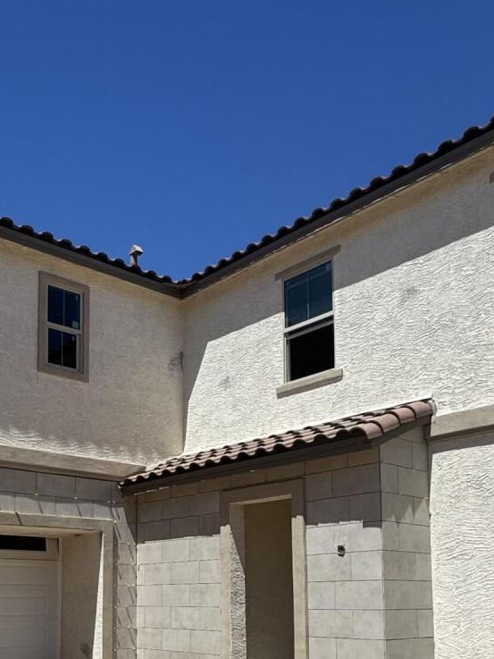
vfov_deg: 46.3
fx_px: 723
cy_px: 533
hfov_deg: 37.5
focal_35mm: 38
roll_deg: +0.6
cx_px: 189
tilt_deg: +4.2
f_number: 2.2
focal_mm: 2.22
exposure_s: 1/3390
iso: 50
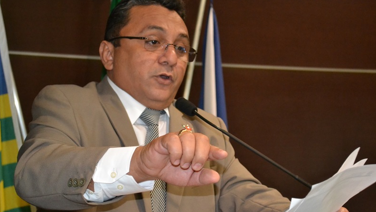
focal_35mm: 73
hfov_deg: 29.0
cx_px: 187
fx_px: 728
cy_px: 121
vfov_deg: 16.5
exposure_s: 1/60
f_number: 5.3
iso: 3200
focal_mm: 46
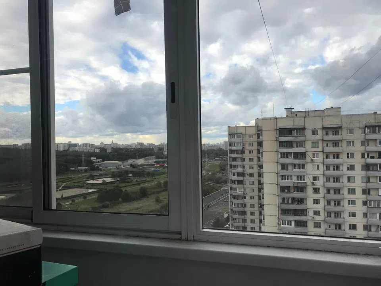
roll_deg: +1.7
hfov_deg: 63.4
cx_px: 190
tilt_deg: +1.3
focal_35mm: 28
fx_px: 308
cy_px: 143
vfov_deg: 49.7
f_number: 1.8
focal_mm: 3.99
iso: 20
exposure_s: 1/818
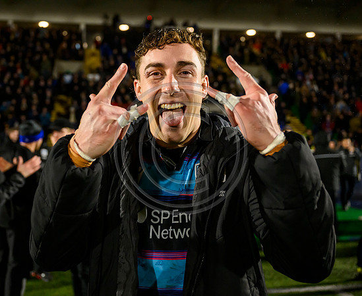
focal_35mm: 40
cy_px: 148
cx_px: 152
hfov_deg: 45.3
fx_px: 433
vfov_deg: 37.9
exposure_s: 1/2000
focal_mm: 35
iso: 5000
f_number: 3.2
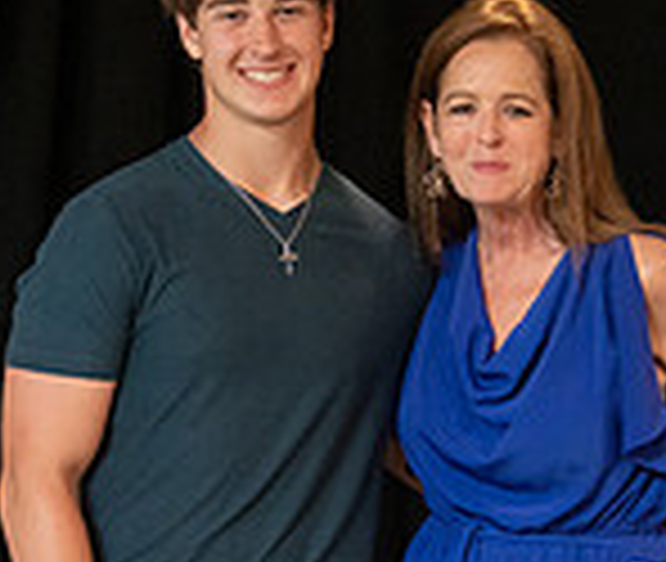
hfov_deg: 9.0
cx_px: 452
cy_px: 643
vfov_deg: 7.6
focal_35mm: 210
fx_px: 4231
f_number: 1.2
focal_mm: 50
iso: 1600
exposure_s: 1/320
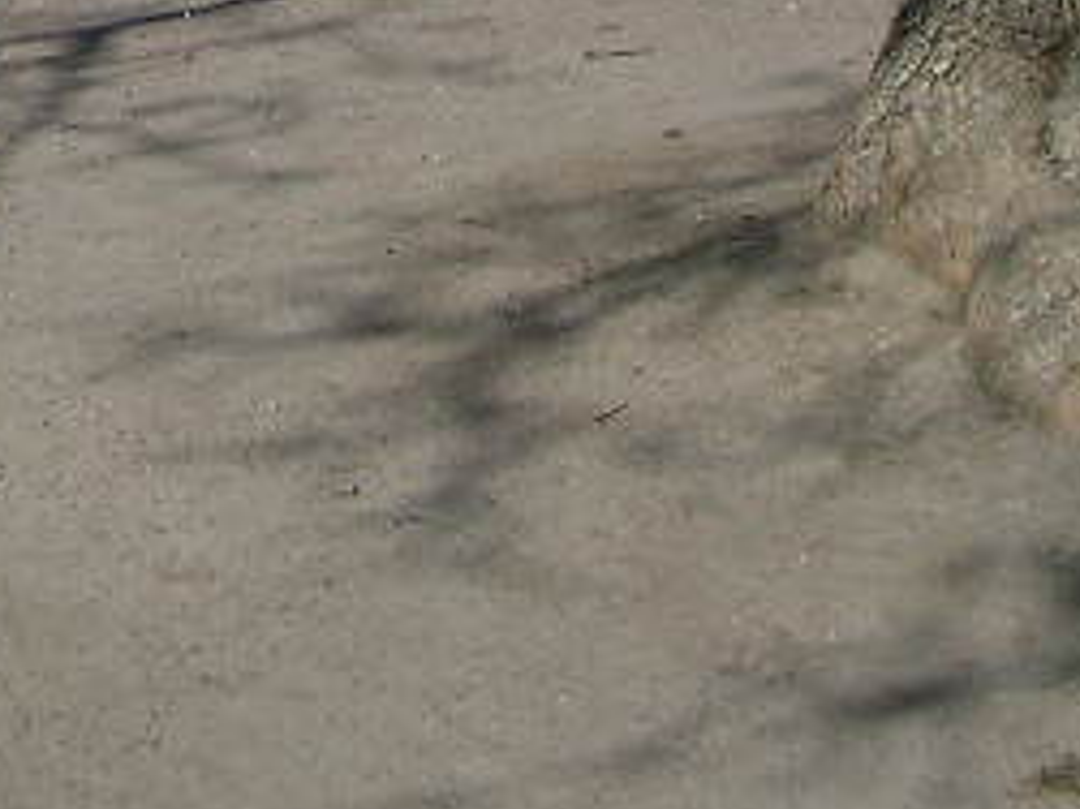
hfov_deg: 13.6
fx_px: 4459
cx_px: -60
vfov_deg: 9.7
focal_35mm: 143
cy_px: -775
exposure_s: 1/174
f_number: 8.5
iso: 50
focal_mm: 5.8
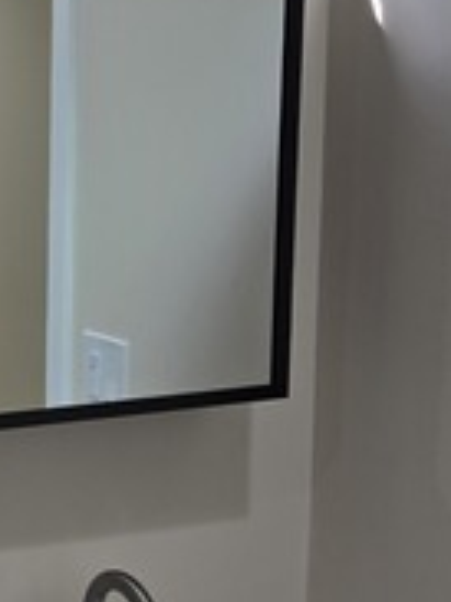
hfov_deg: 15.8
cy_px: 416
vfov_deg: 23.2
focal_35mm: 84
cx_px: -263
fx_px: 1461
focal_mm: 5.4
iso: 25
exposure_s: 1/153
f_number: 1.8
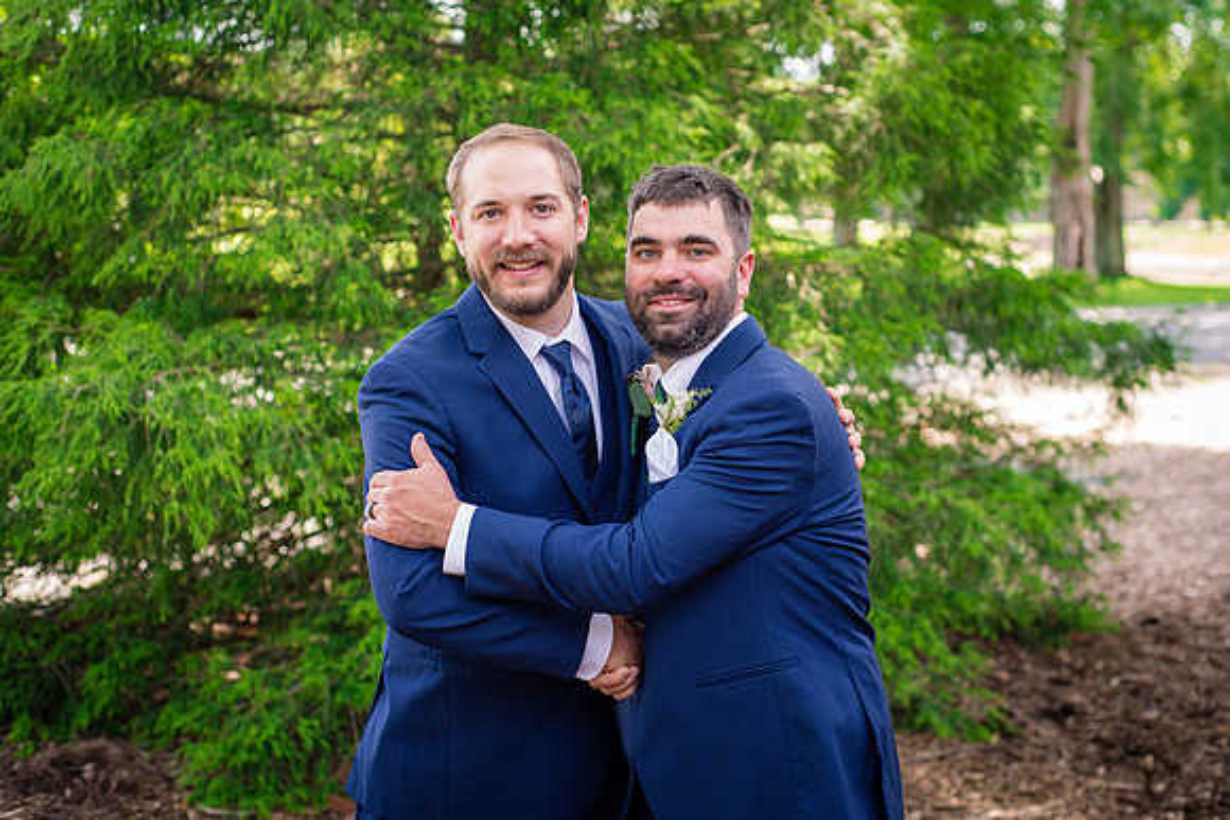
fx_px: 1827
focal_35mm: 53
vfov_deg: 25.3
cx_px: 658
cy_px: 382
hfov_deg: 37.2
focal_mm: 50
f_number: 3.2
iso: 400
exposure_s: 1/320
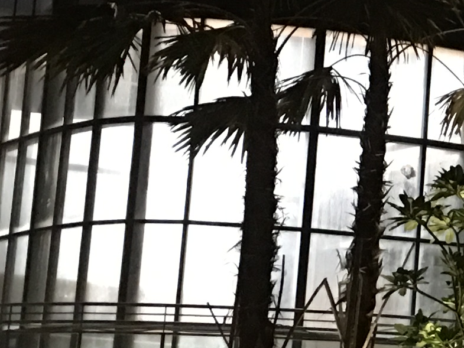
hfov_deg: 12.4
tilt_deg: +10.2
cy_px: 167
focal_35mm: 149
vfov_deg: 10.0
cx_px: 766
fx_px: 1998
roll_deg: -1.5
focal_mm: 4.15
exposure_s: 1/8
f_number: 2.2
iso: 125
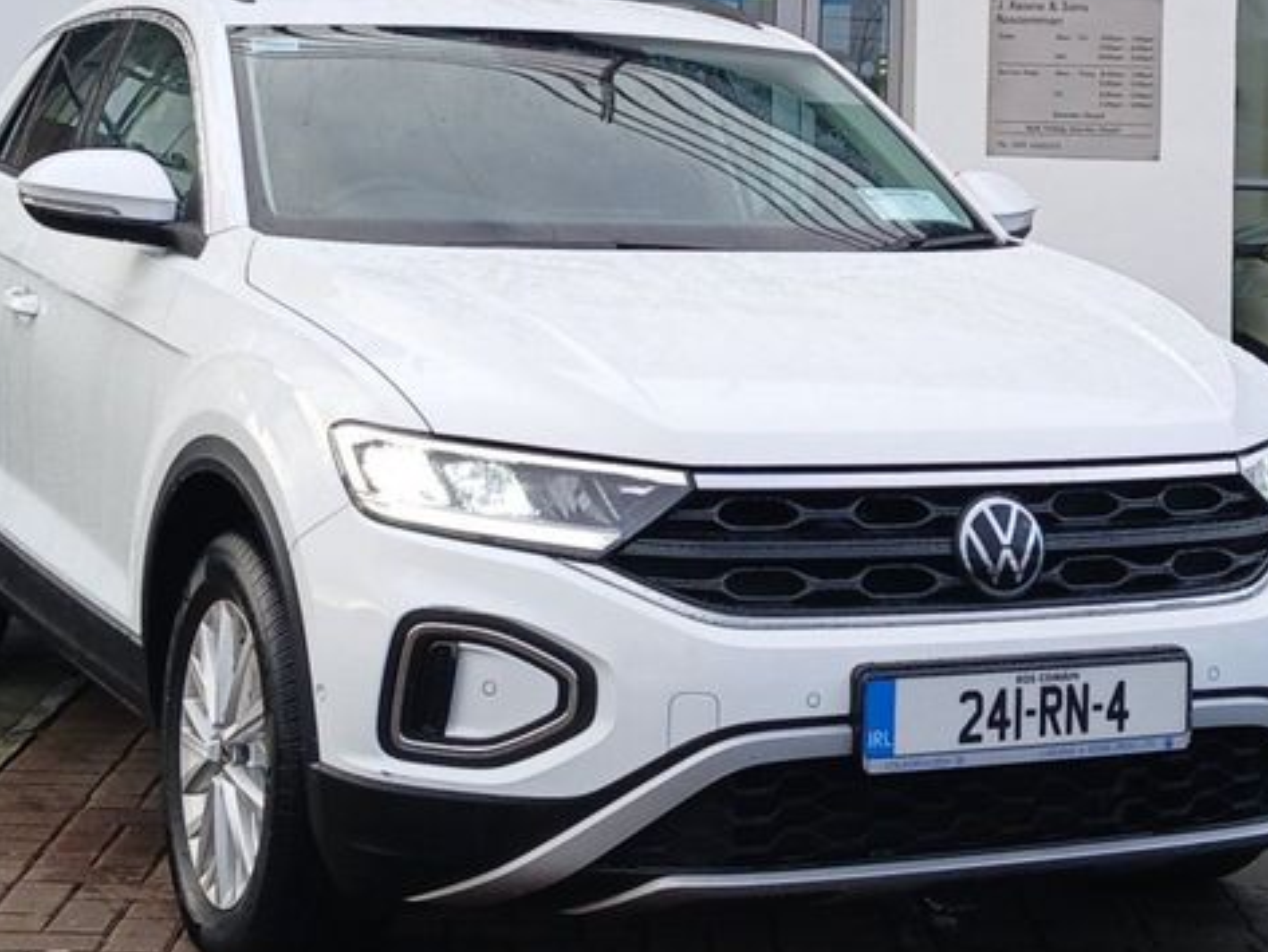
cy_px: 515
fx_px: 1209
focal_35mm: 33
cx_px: 606
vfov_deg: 42.9
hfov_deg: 55.3
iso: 32
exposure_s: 1/100
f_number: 1.8
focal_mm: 3.98
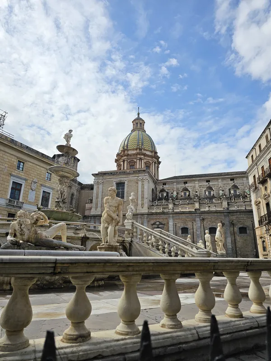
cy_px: 180
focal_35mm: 23
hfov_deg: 58.9
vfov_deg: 73.9
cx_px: 136
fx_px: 240
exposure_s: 1/1614
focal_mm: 6.3
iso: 12
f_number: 1.7
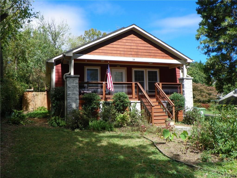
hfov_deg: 55.3
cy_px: 89
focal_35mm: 33
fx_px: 226
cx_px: 118
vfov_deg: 43.0
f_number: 4
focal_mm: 5.9
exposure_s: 1/320
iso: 64
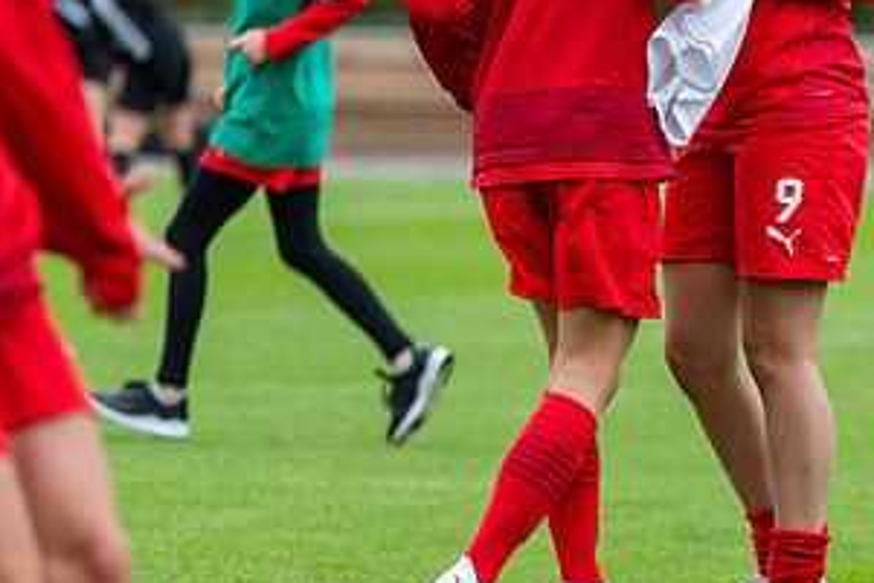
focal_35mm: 404
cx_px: 833
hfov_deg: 5.1
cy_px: 91
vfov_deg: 3.4
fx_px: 9812
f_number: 3.2
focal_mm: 140
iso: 220
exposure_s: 1/1250
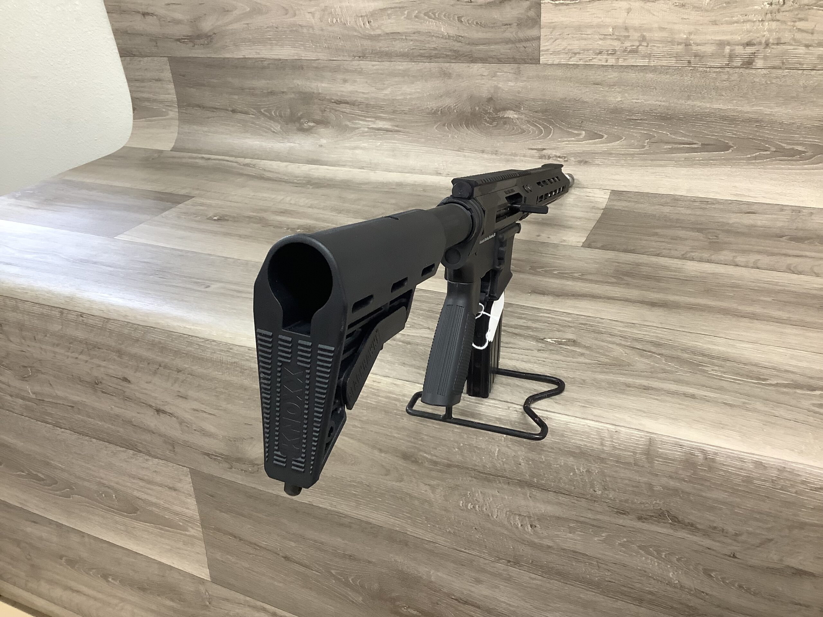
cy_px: 308
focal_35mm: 31
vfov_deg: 45.4
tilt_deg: -27.8
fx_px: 737
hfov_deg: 58.4
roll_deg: +3.0
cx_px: 412
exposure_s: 1/60
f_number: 2.4
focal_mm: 3.3
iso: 125
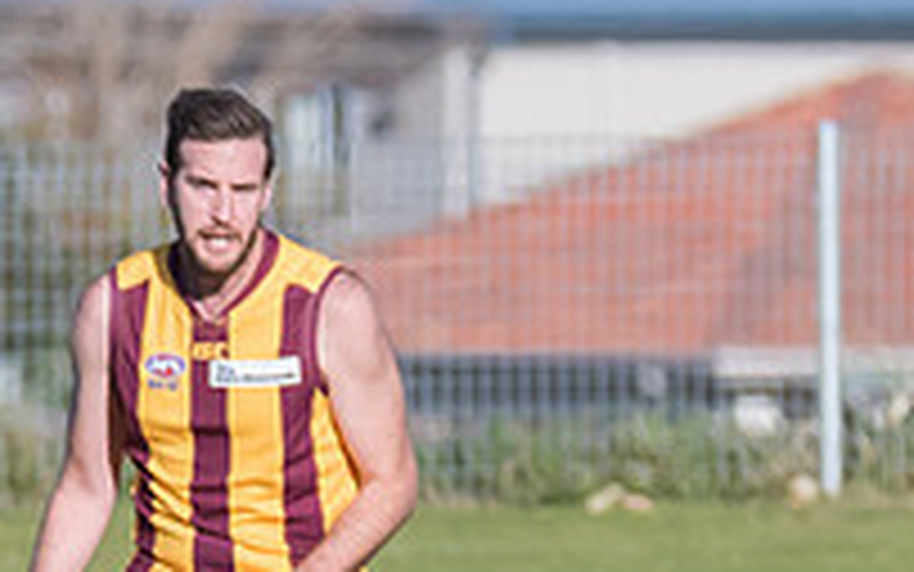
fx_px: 54965
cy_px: 869
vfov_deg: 0.6
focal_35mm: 2206
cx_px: -363
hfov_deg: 1.0
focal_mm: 300
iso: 800
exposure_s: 1/3200
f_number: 8
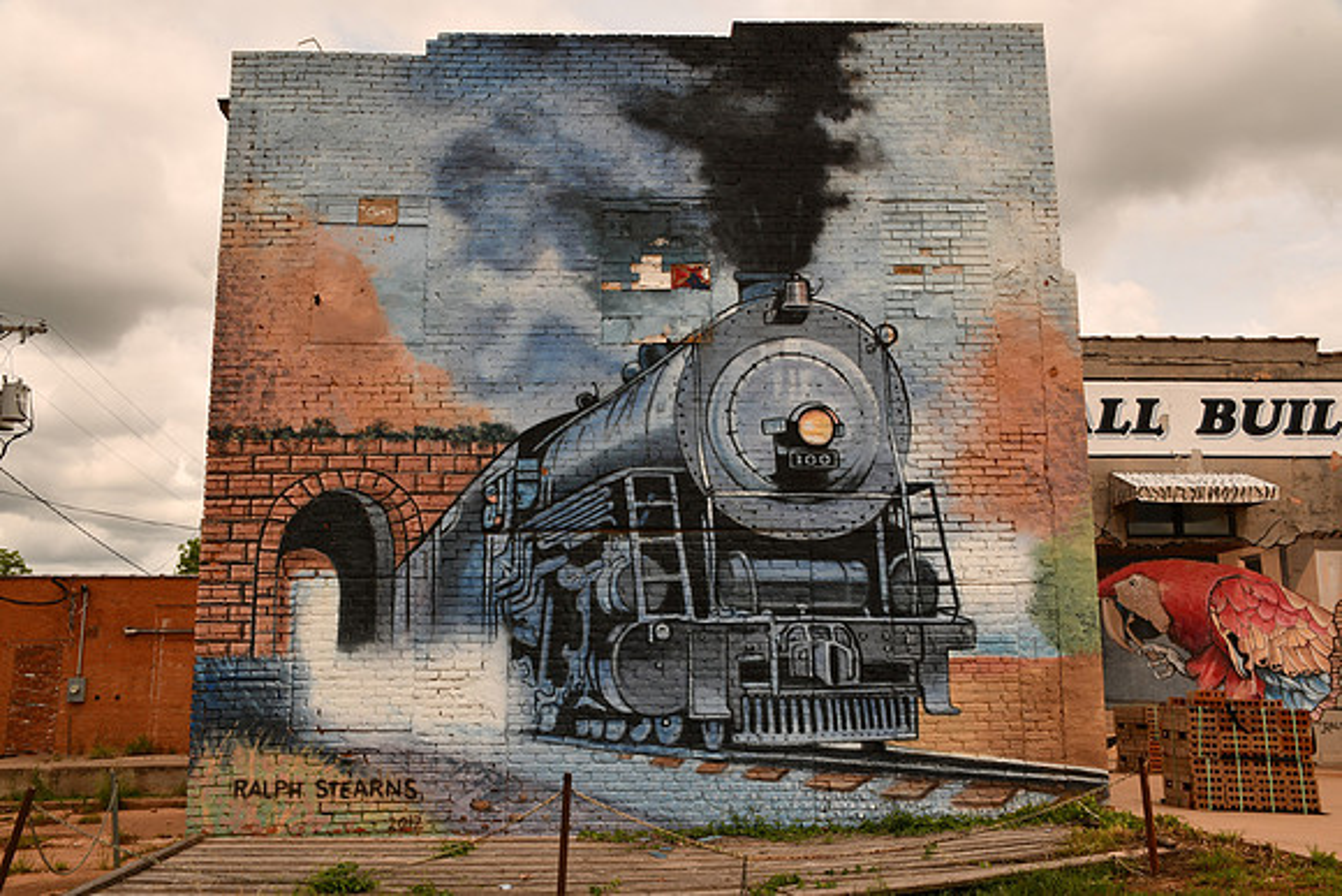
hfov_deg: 53.1
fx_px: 1342
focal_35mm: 36
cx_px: 671
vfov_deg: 36.9
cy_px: 448
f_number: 14
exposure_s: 1/125
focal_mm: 24
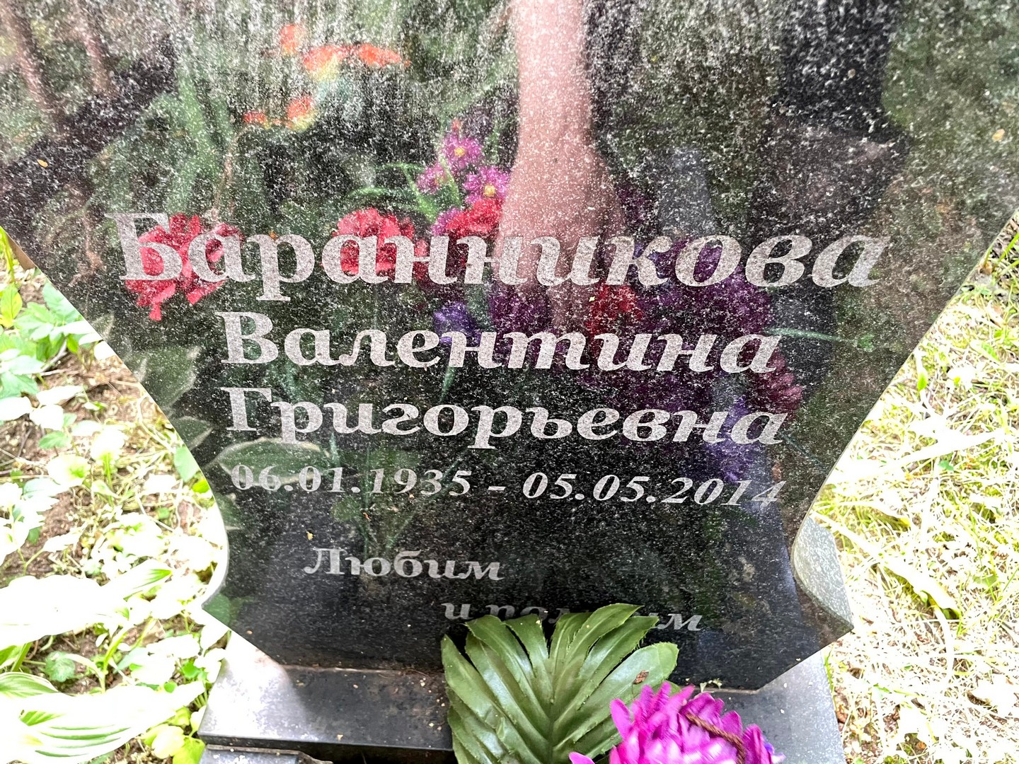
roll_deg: +0.4
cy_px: 382
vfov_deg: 53.1
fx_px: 765
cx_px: 510
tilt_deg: -44.8
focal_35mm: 26
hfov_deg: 67.3
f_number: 1.6
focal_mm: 4.2
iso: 200
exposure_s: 1/60
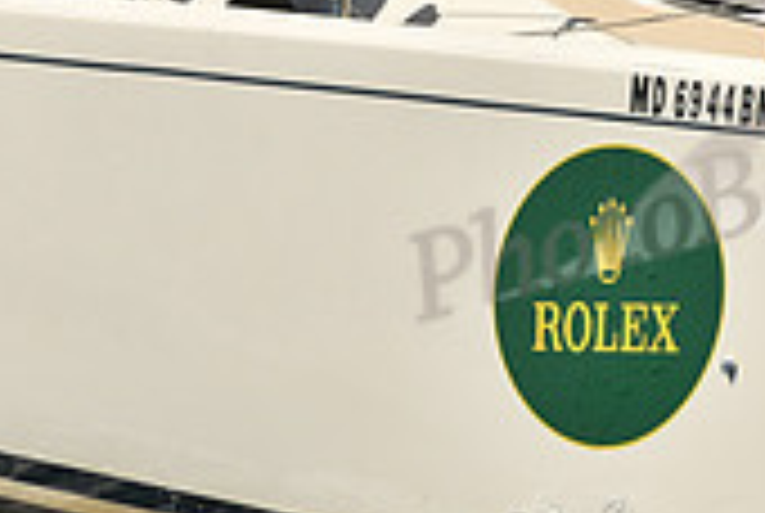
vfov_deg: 1.1
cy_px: 34
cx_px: 180
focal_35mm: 1295
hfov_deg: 1.6
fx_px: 27567
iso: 250
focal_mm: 380
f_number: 8
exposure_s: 1/1250
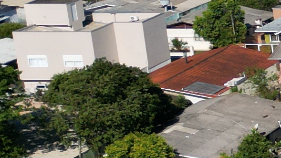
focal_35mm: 179
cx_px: 957
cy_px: 32
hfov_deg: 8.8
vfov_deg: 6.8
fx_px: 1333
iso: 200
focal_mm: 6.72
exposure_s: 1/5000
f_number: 1.7
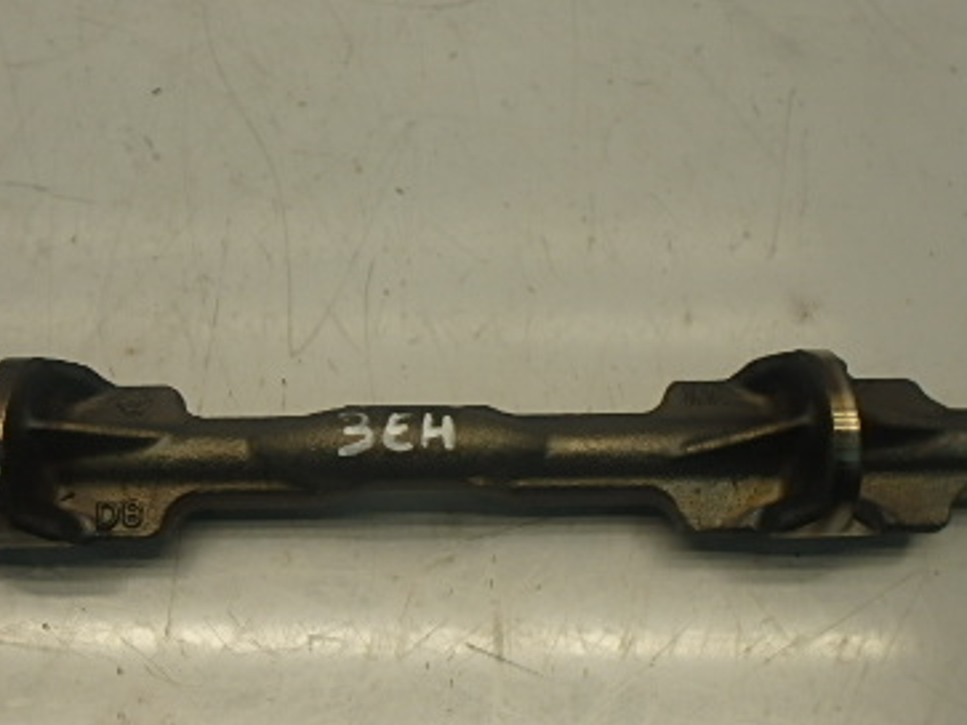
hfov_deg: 50.2
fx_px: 1033
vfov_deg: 38.6
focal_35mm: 37
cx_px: 480
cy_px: 384
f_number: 3.5
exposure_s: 1/80
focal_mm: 3.7
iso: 125
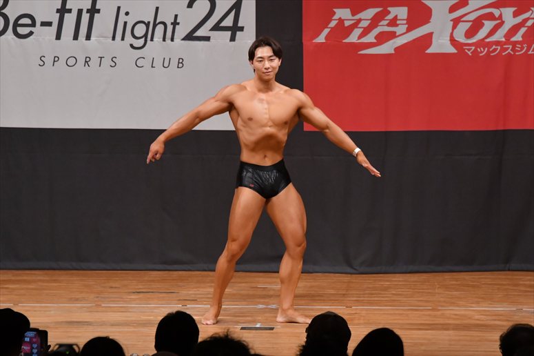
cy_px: 178
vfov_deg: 5.4
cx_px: 267
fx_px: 3781
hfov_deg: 8.1
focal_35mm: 255
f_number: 5.6
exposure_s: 1/400
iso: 5000
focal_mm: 170
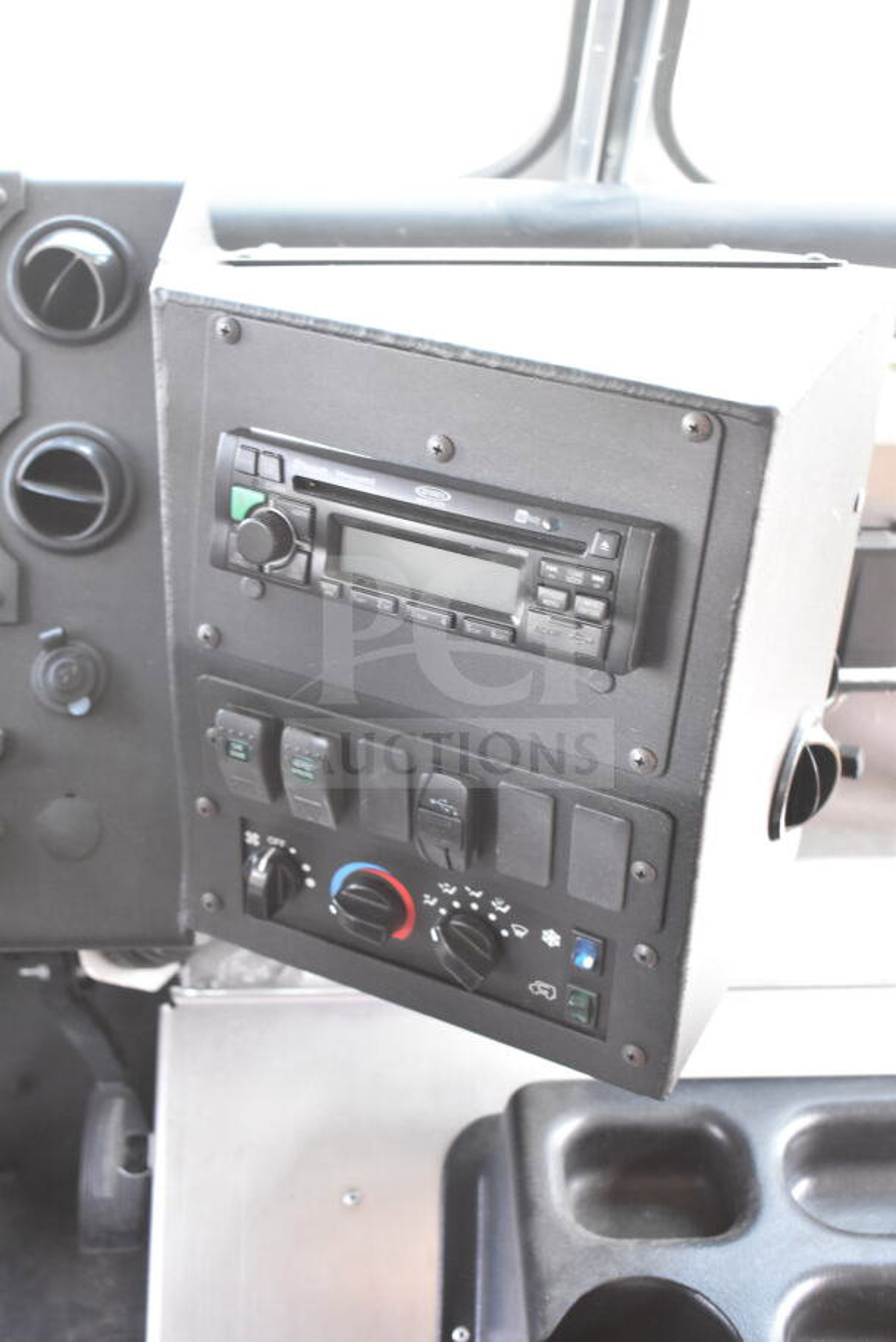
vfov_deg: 44.9
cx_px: 448
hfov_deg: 30.9
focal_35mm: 44
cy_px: 671
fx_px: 1623
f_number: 4.2
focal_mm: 29
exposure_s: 1/60
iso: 1600
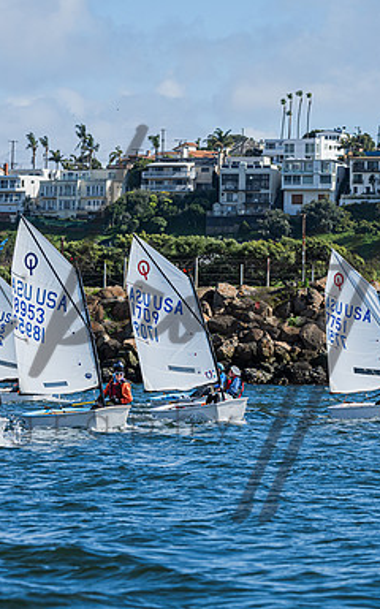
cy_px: 295
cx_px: 190
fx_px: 4134
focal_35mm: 249
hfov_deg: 5.3
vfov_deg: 8.4
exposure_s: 1/1000
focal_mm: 150
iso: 320
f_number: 8
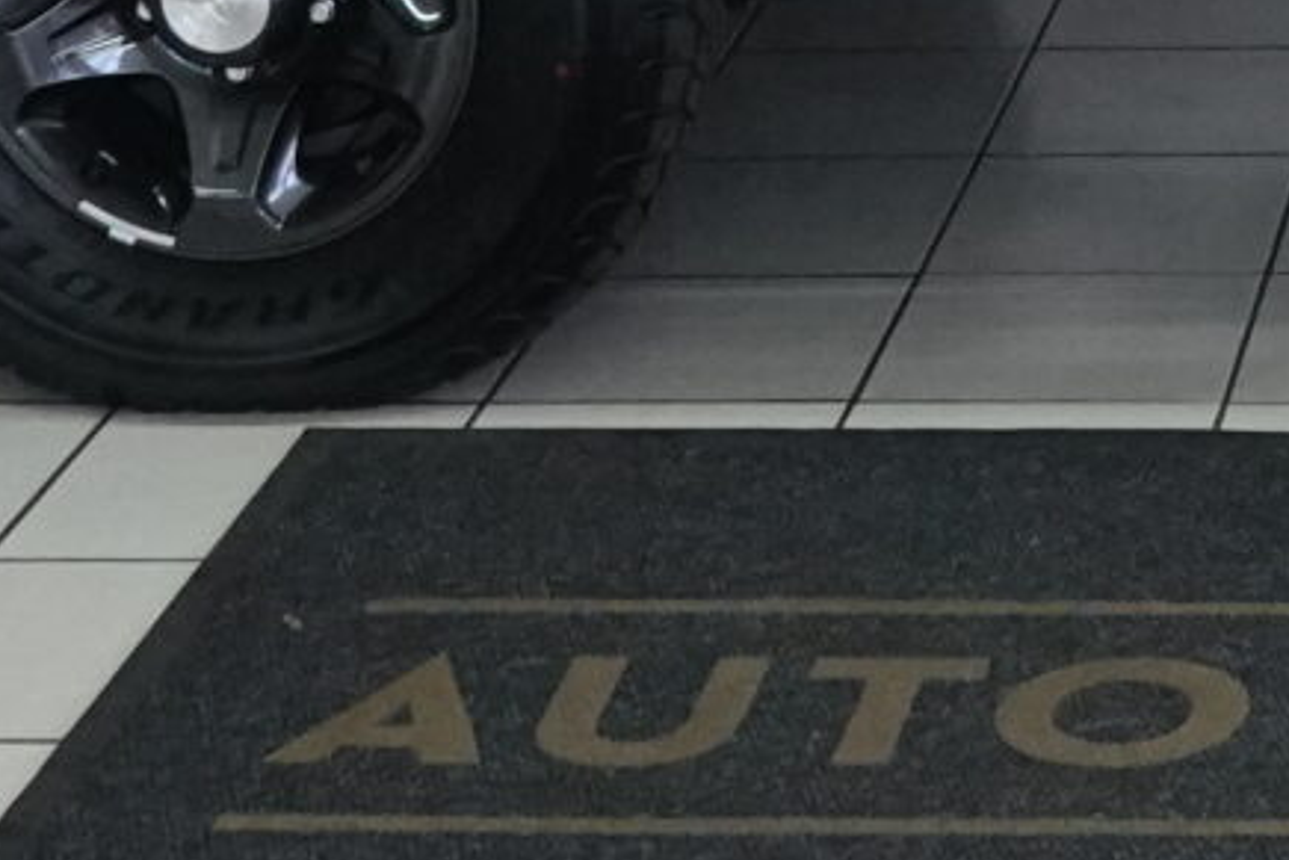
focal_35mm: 141
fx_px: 5050
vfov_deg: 9.3
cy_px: -637
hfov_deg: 14.1
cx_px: 1585
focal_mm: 9
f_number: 2.8
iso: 1600
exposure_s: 1/200
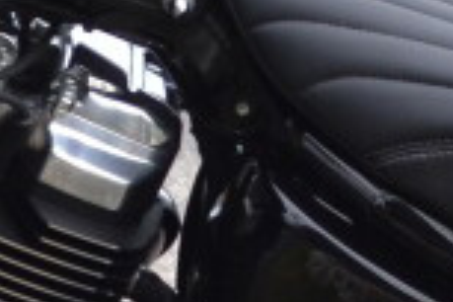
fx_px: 3561
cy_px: 36
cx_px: -27
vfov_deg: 4.9
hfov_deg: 7.2
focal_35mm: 283
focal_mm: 24
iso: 140
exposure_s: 1/125
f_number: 5.6
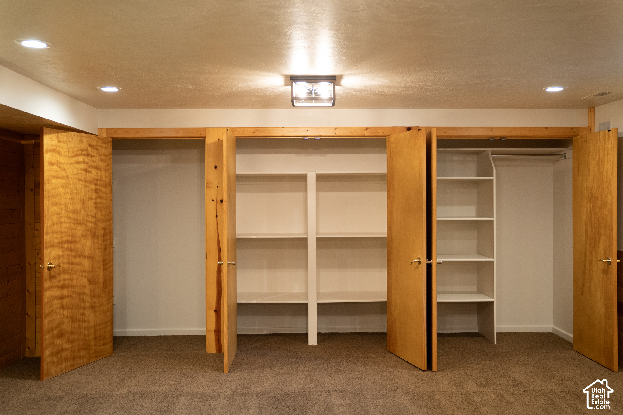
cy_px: 208
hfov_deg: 52.8
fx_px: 627
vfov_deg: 36.7
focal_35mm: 36
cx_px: 312
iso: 2000
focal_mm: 35
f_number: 2.8
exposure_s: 1/160
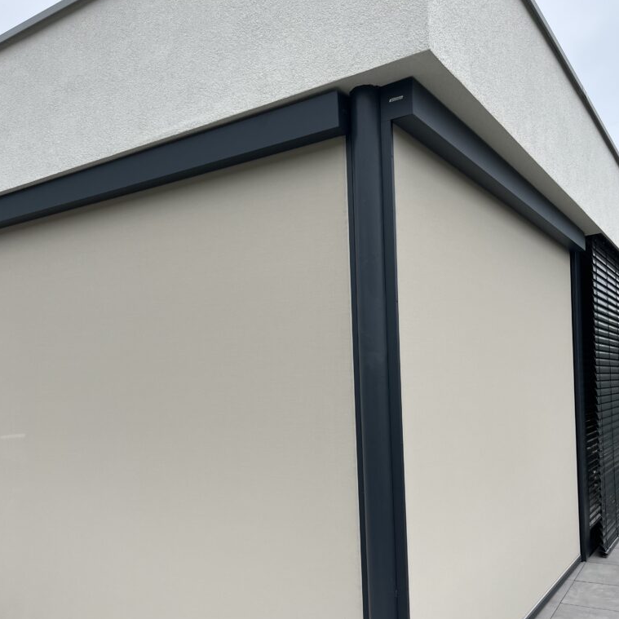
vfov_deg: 52.0
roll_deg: +2.5
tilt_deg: +0.2
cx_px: 309
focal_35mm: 31
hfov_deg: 52.5
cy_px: 382
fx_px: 627
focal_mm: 5.1
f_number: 1.6
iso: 50
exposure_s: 1/878
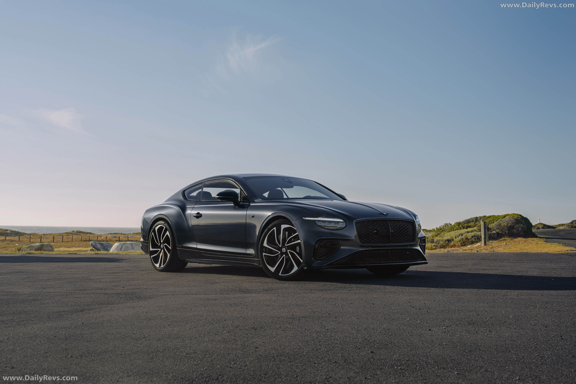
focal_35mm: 50
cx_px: 288
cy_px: 192
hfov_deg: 39.6
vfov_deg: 27.0
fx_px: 800
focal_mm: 50
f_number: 7.1
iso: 200
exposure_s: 1/200
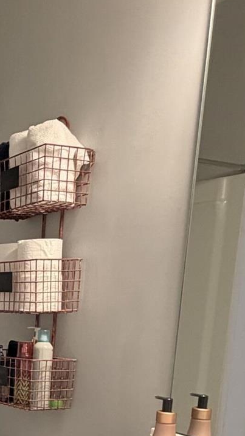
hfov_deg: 21.2
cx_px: -108
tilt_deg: -9.8
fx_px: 566
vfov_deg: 39.1
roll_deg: -1.0
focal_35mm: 49
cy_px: 393
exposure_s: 1/60
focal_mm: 2.22
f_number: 2.2
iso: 320
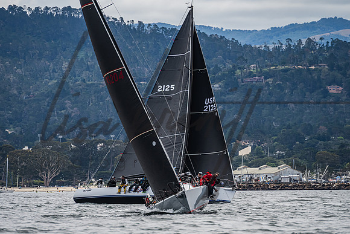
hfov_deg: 5.2
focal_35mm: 398
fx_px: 3870
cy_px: 135
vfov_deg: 3.5
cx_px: 171
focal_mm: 300
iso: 500
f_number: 8
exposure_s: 1/2000
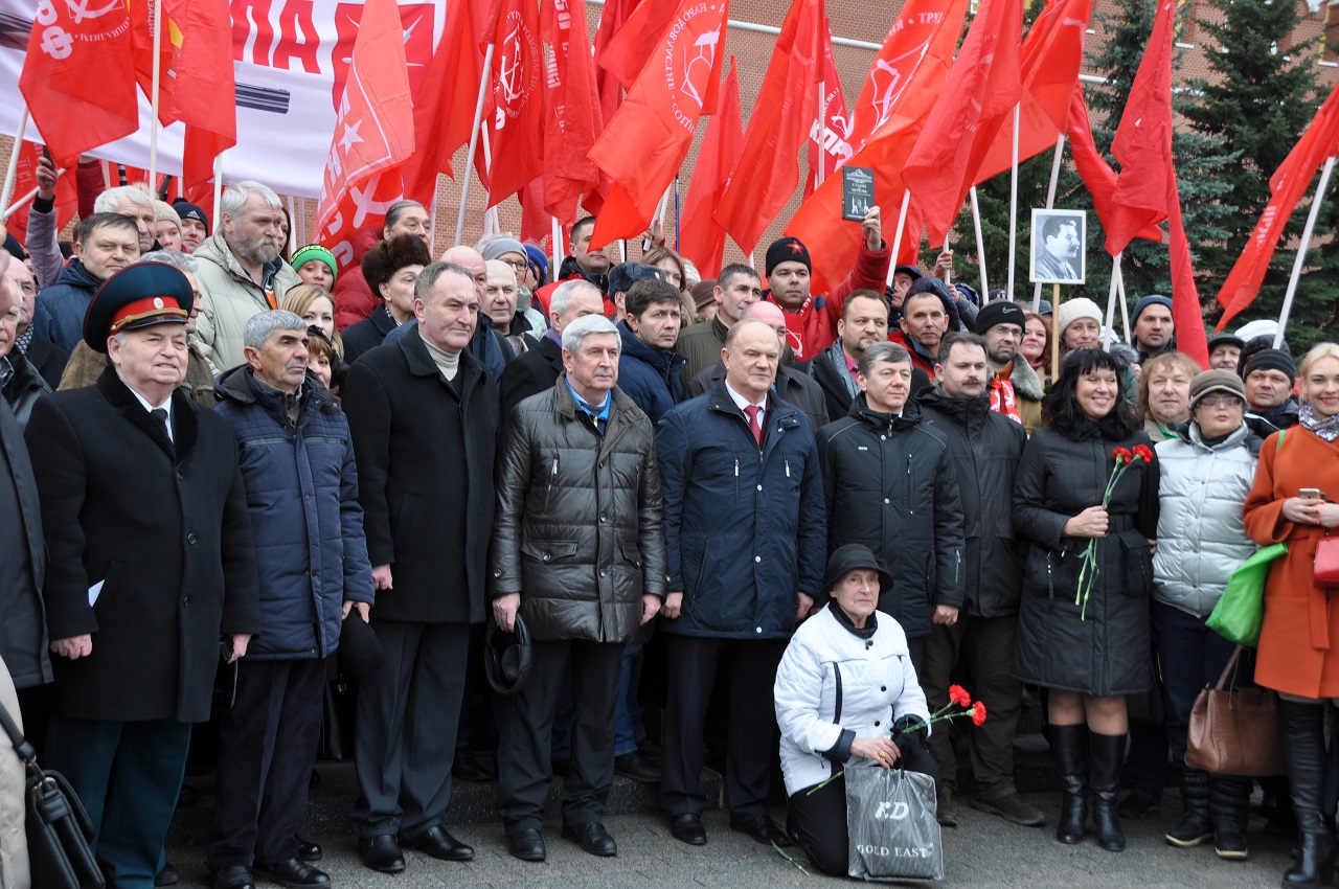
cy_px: 444
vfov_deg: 28.0
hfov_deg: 41.2
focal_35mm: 48
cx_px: 670
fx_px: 1783
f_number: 7.1
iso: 200
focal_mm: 32
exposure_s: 1/50
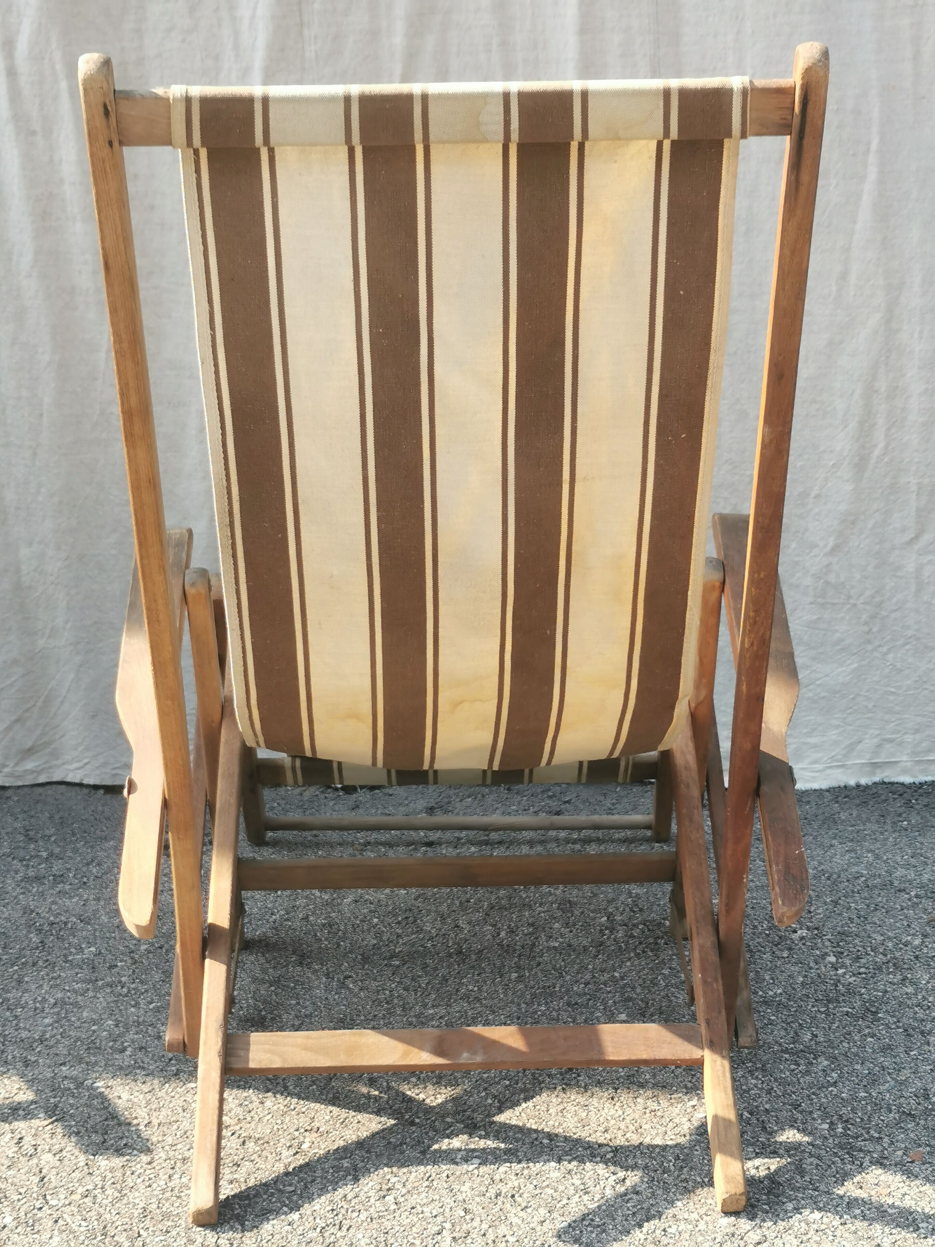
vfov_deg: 30.7
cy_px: 624
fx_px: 2269
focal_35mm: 63
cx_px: 468
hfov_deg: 23.3
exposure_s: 1/646
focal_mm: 5.58
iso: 50
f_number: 1.8
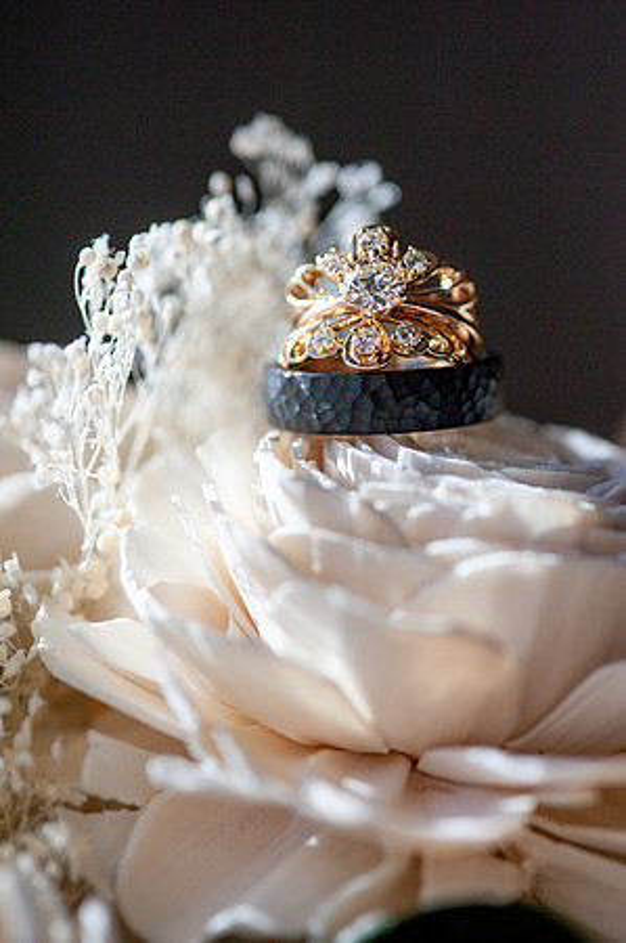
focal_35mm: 105
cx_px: 313
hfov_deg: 13.0
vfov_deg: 19.5
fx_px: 2745
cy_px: 472
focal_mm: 105
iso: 640
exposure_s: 1/4000
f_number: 4.5
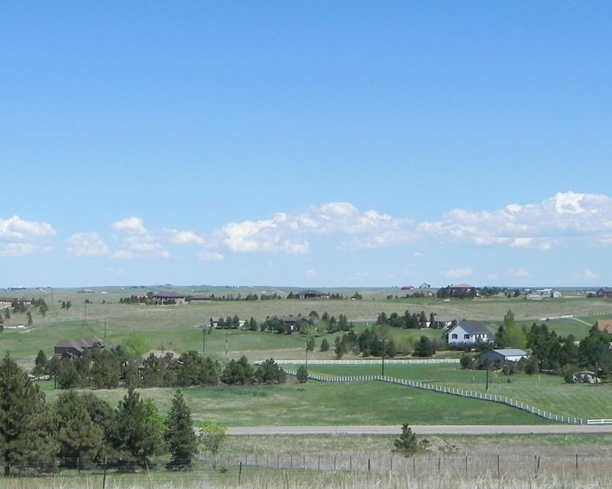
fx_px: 1485
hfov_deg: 23.1
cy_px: 400
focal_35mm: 82
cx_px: 187
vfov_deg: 18.5
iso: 160
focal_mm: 8.2
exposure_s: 1/481
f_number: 7.1
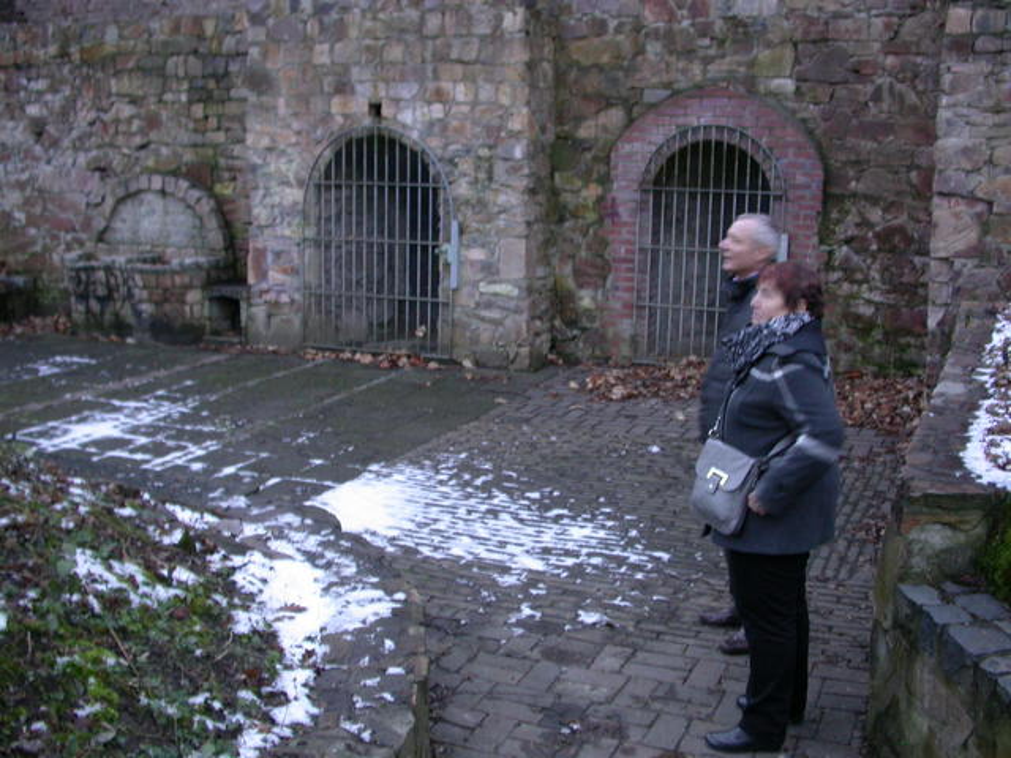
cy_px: 379
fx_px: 1110
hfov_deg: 49.0
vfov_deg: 37.7
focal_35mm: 38
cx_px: 506
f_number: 2.6
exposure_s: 1/4.1
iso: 149
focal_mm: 7.85
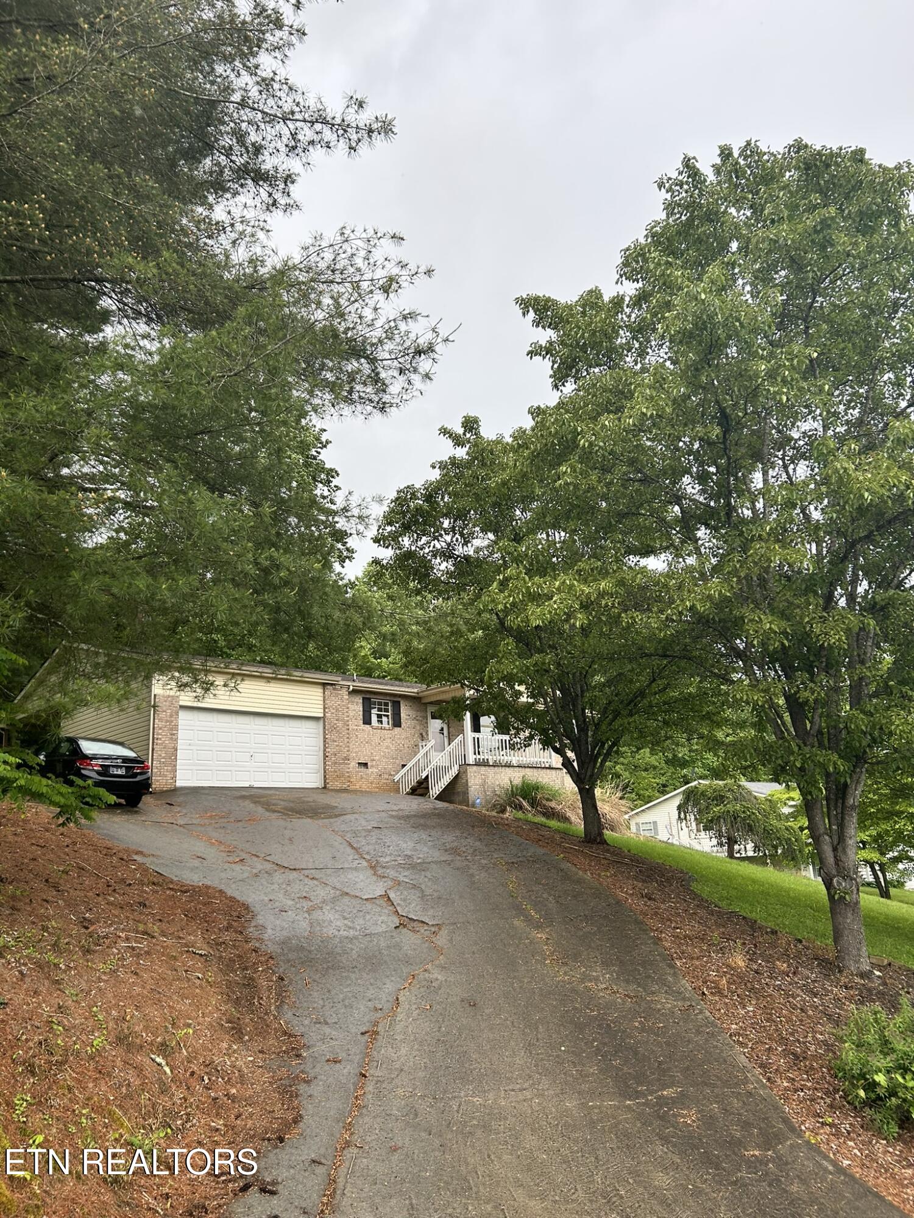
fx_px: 915
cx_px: 457
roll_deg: +3.8
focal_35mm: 26
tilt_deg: +15.6
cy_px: 609
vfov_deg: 67.3
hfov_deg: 53.1
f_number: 1.5
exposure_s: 1/502
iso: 50
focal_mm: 5.7
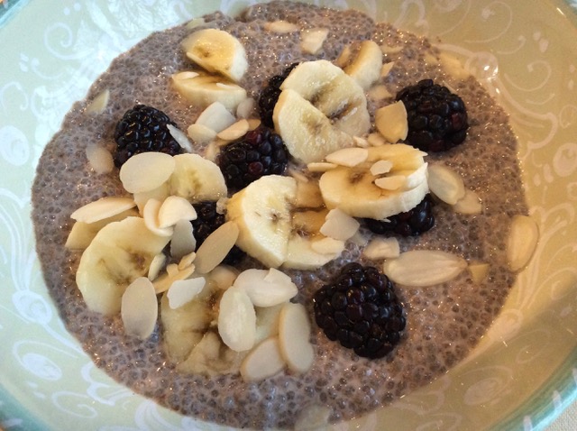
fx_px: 533
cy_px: 216
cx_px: 288
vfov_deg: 44.1
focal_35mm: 32
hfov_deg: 56.9
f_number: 2.4
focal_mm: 3.3
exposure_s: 1/24
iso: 160
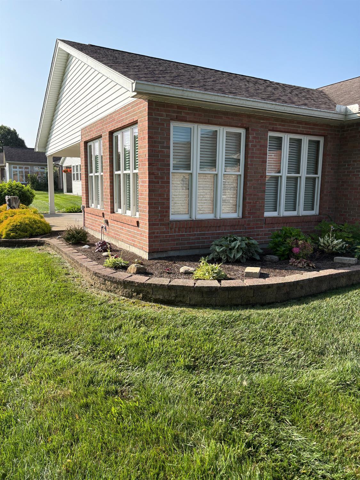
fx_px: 360
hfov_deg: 53.1
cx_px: 180
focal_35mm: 26
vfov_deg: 67.3
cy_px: 240
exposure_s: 1/2141
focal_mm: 5.96
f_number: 1.6
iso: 64
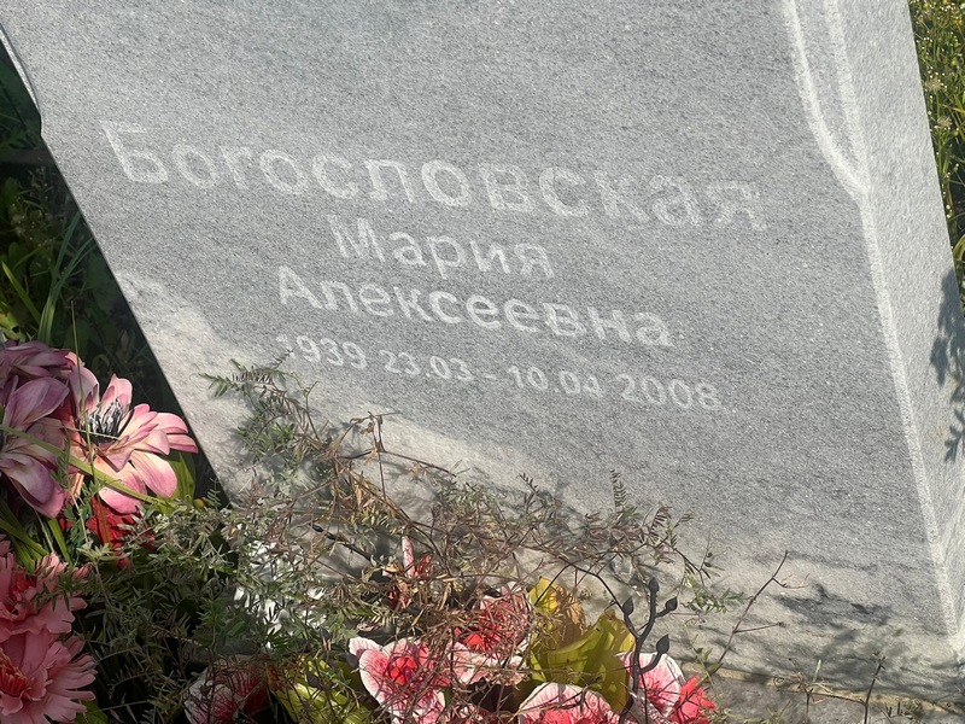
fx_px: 2147
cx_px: 482
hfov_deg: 25.3
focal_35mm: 77
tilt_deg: -37.7
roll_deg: +23.9
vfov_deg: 19.1
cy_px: 362
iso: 32
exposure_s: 1/1193
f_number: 2.8
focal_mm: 9
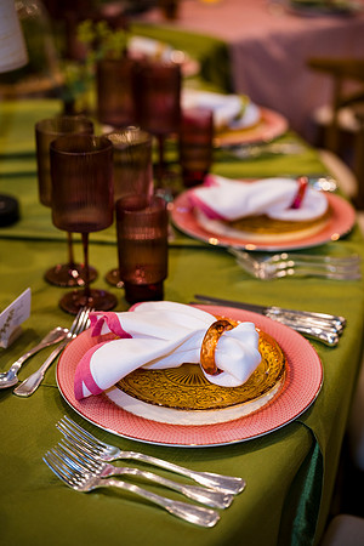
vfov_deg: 36.2
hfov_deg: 24.6
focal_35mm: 55
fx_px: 834
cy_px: 273
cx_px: 182
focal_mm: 55
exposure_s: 1/125
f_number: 2.2
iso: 280
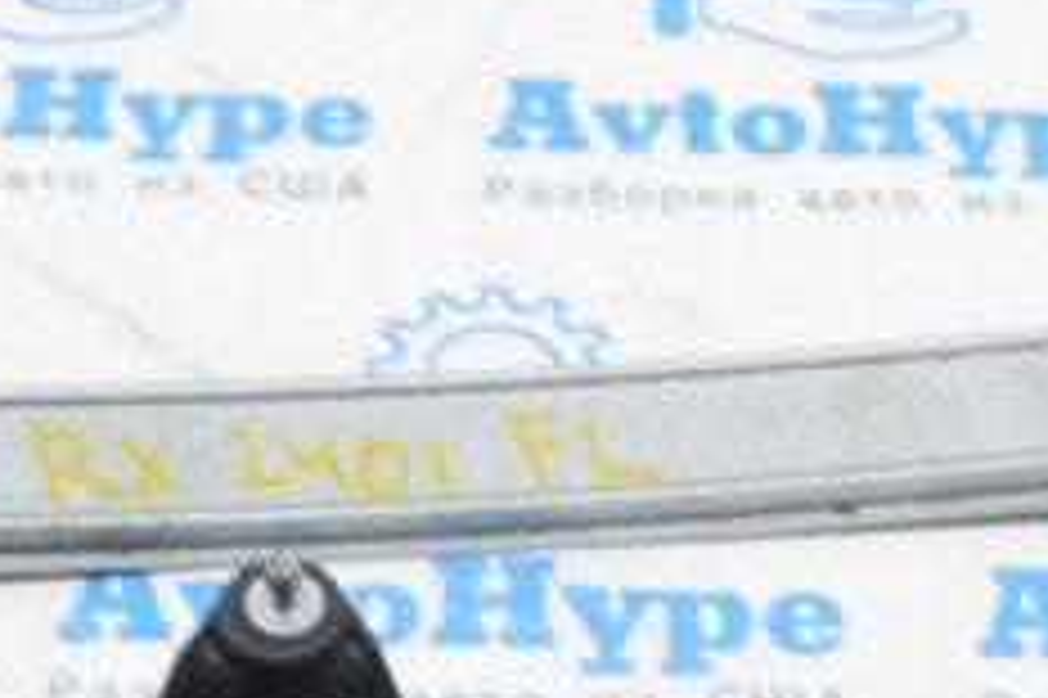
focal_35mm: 132
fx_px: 3840
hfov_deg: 15.5
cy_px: 534
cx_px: 553
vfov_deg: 10.4
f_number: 20
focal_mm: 20
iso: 6400
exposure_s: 1/20
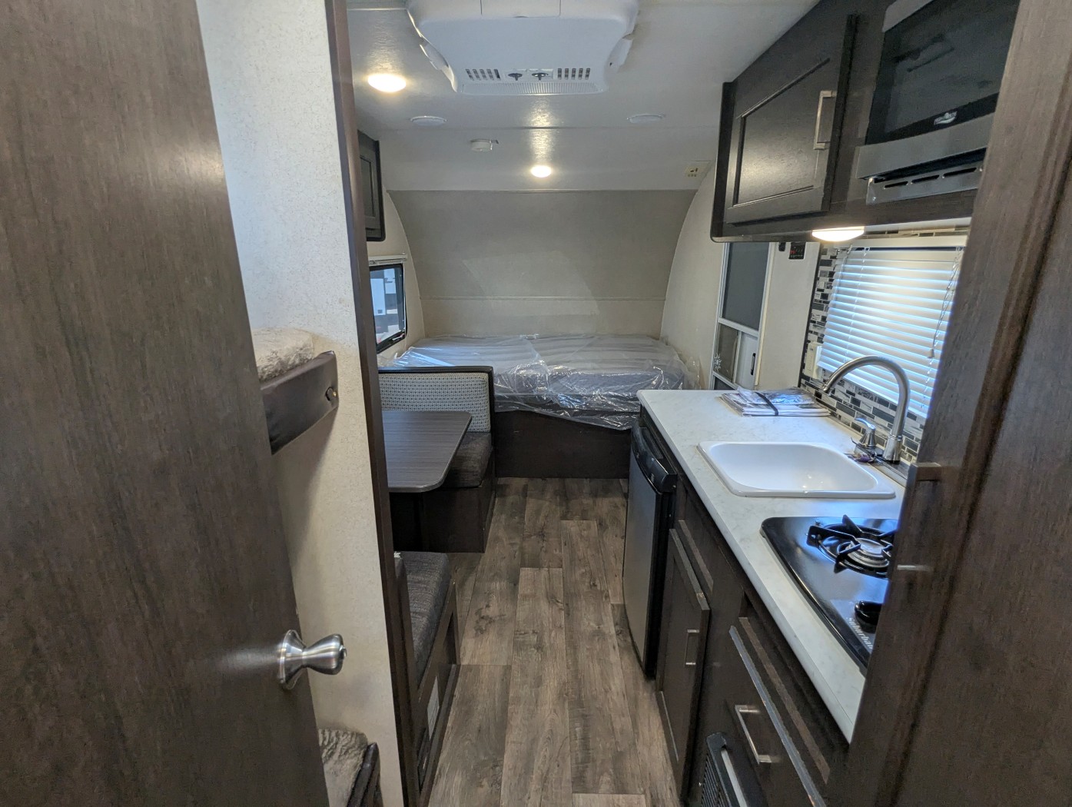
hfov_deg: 94.4
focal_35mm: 16
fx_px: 496
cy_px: 404
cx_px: 536
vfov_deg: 78.2
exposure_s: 1/72.7
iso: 140
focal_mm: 2.35
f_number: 2.2
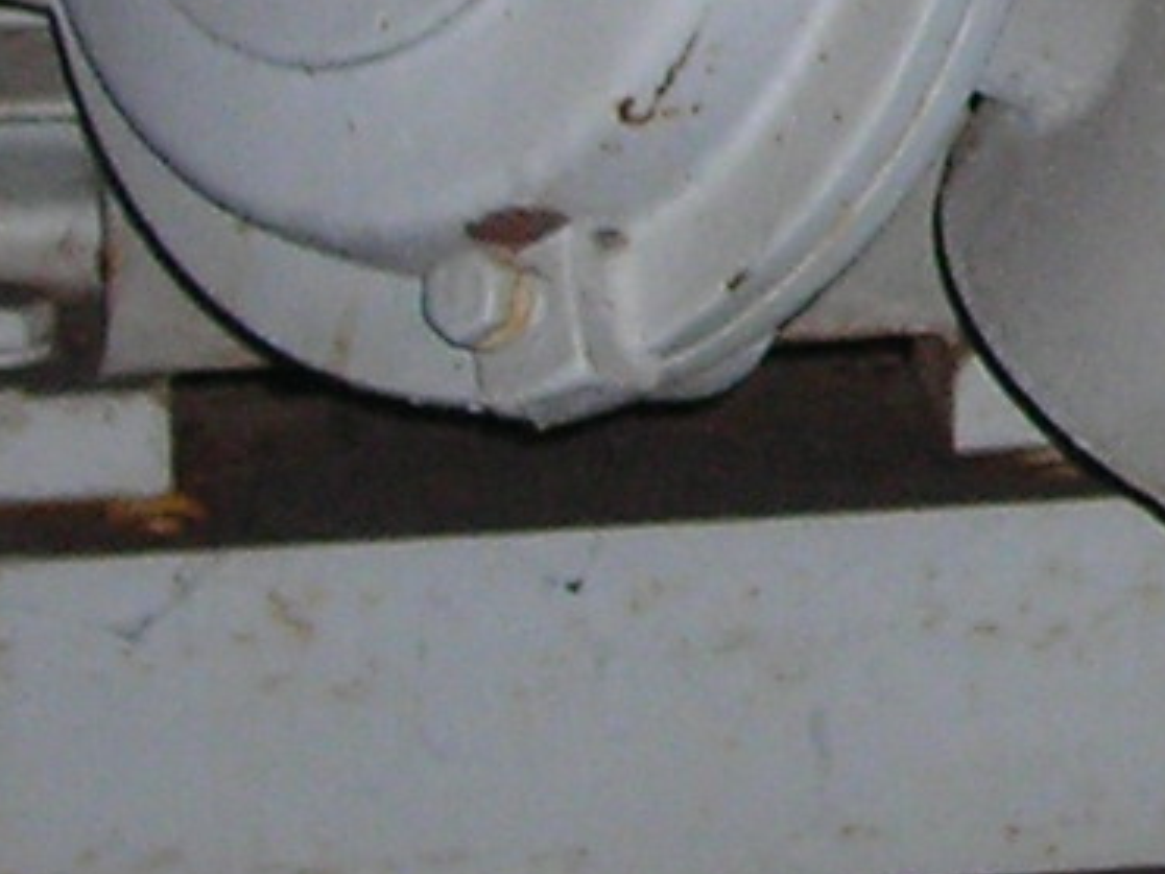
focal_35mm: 265
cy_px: -548
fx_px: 8919
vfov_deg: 5.5
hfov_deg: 7.3
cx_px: 2026
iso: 104
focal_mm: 6.3
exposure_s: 1/60.1
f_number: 3.2
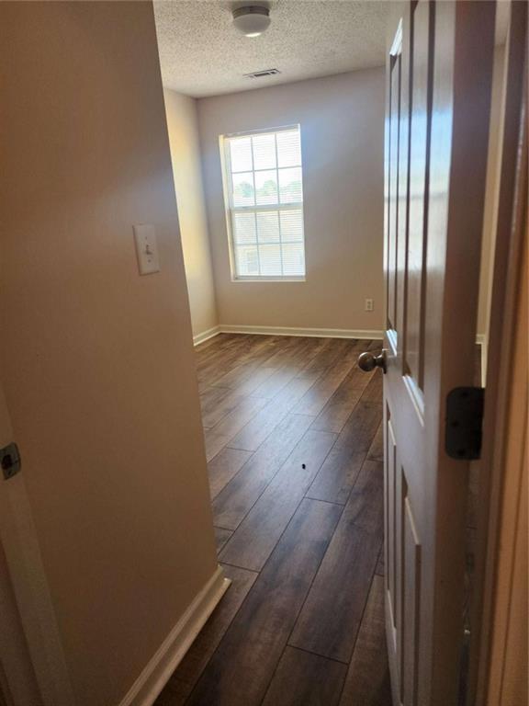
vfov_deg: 73.9
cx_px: 264
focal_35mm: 23
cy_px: 353
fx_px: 469
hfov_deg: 58.9
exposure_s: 1/120
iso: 250
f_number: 1.8
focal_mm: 6.4
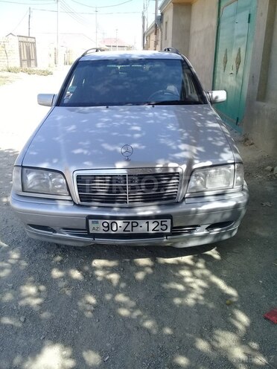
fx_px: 331
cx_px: 138
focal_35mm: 31
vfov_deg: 58.4
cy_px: 184
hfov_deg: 45.4
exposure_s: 1/561
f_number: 2.2
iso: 50
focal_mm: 3.3
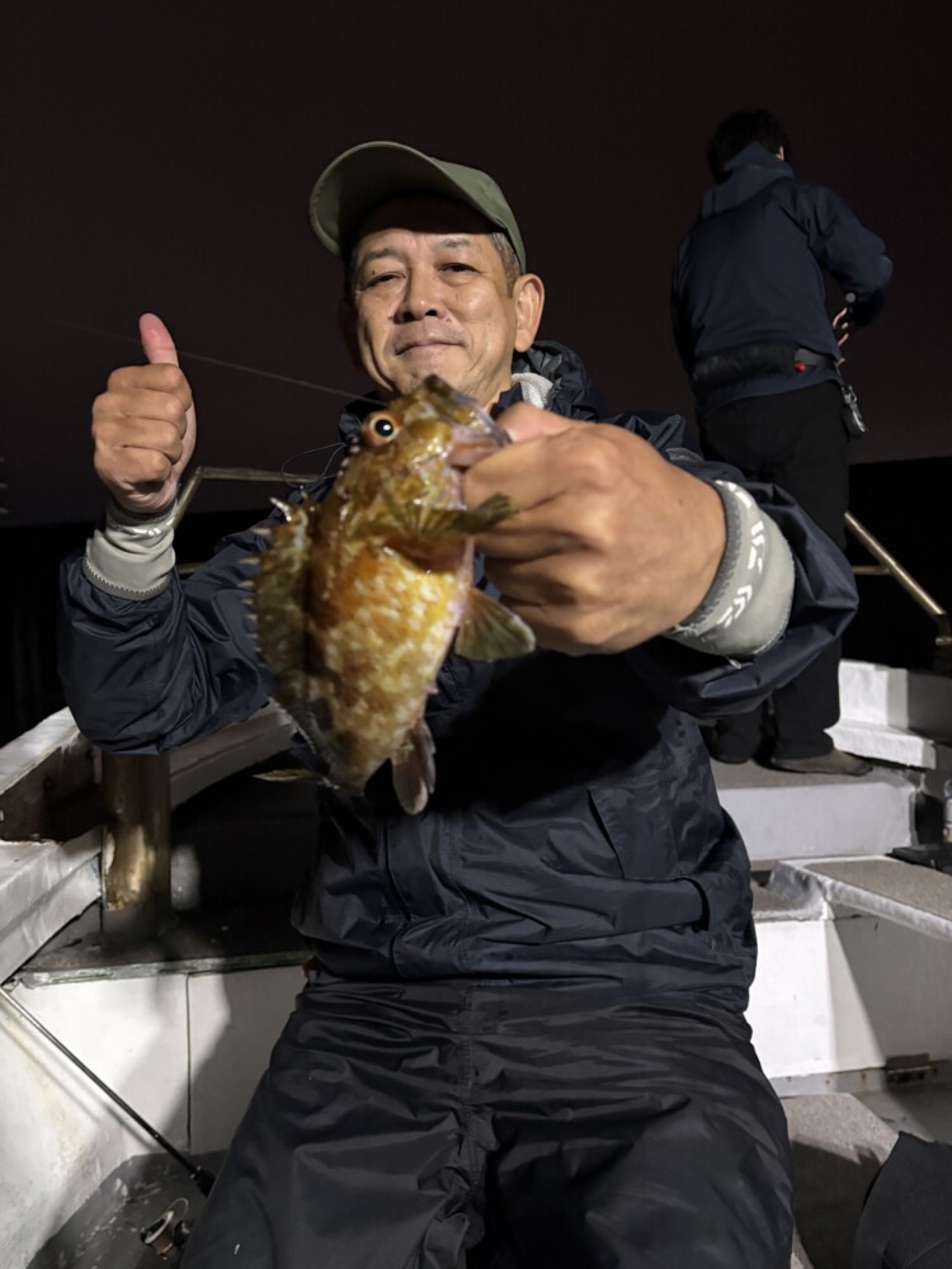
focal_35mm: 26
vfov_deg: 67.3
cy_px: 634
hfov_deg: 53.1
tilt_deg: +3.0
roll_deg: +5.4
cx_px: 476
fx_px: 953
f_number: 1.6
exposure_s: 1/38
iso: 640
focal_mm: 5.96
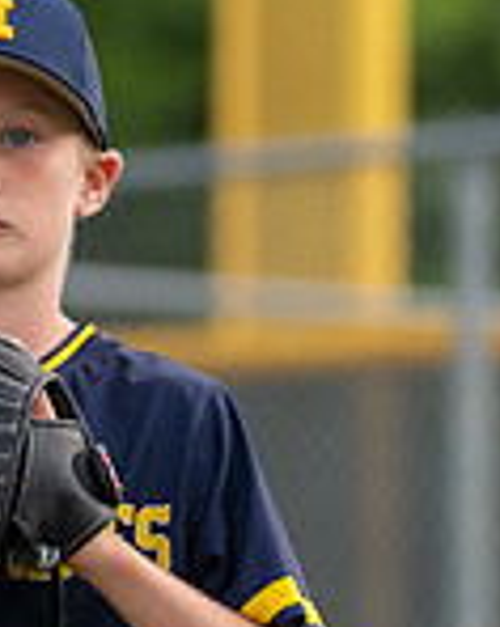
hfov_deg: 3.2
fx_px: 9083
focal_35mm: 490
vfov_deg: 4.0
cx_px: 25
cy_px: 335
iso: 200
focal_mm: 114
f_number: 2.8
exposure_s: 1/320
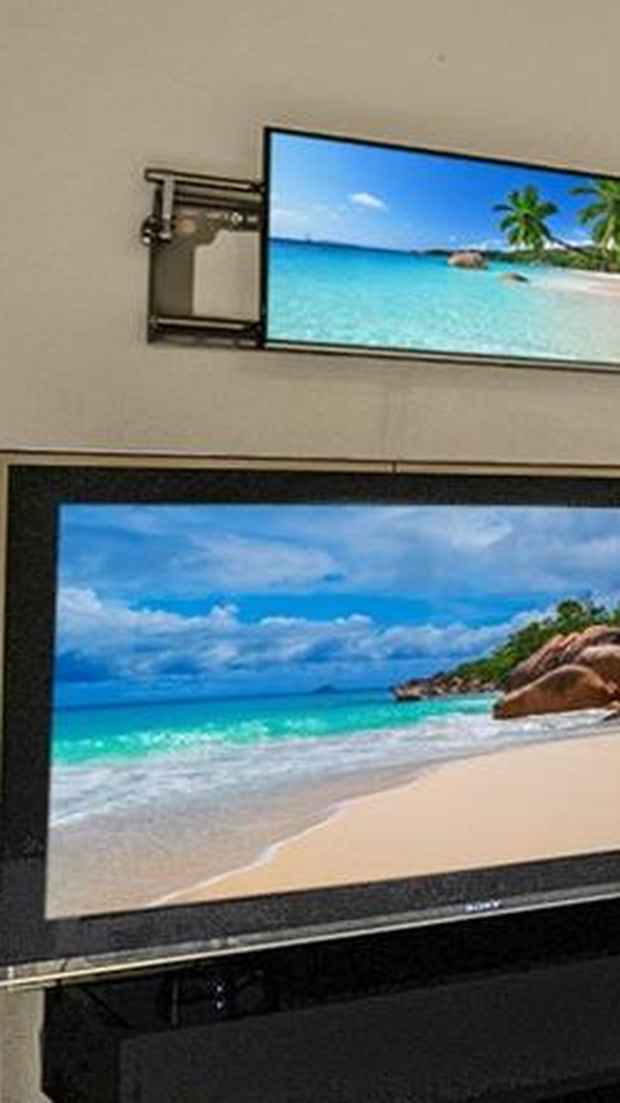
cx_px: 1648
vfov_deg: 36.6
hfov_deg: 13.0
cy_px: 485
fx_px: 1666
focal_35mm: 57
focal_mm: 10
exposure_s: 1/6
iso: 100
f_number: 7.1
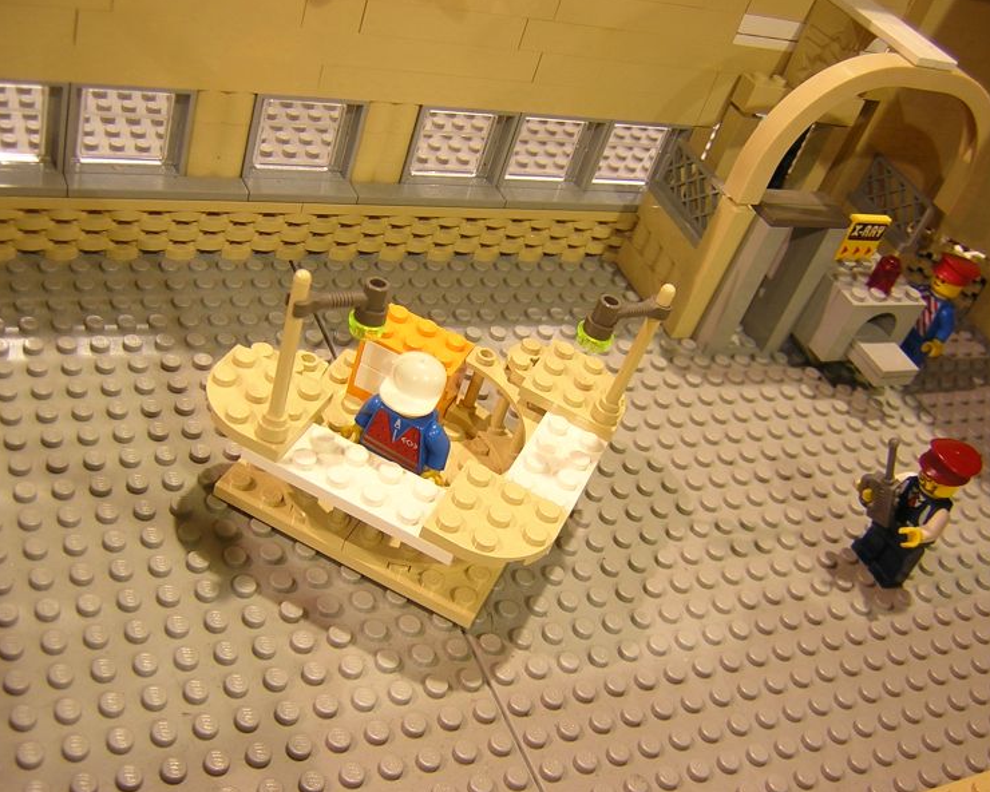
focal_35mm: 38
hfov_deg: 47.9
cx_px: 488
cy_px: 393
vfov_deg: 39.2
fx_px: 1113
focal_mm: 4.7
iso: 100
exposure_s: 1/7
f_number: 2.6
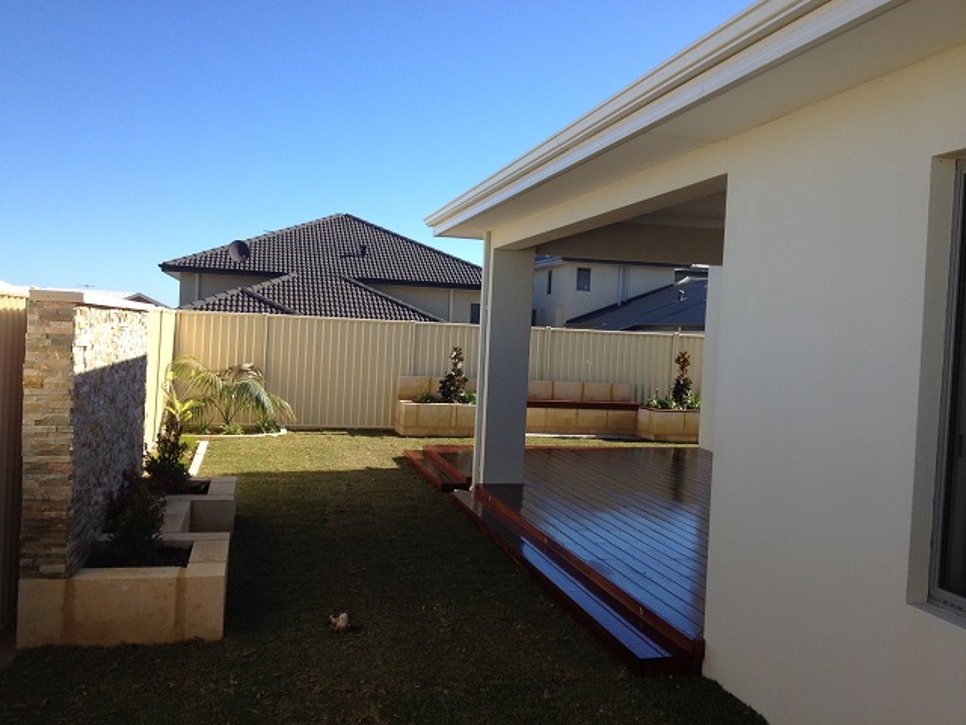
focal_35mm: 35
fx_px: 977
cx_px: 483
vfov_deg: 40.7
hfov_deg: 52.6
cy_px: 362
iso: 64
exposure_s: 1/1082
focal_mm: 4.28
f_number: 2.4
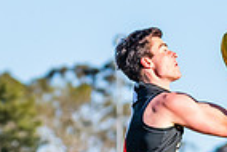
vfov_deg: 1.8
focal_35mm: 769
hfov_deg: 2.7
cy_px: 203
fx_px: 4854
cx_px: 195
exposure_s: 1/1600
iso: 800
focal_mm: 170
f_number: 5.6
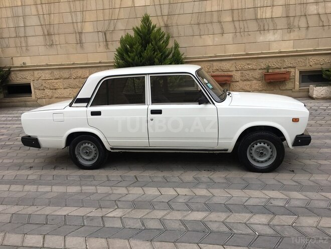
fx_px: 277
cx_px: 166
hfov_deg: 61.7
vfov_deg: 48.2
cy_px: 124
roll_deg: +3.3
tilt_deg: -11.8
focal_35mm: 29
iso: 25
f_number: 2.2
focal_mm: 4.15
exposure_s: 1/366
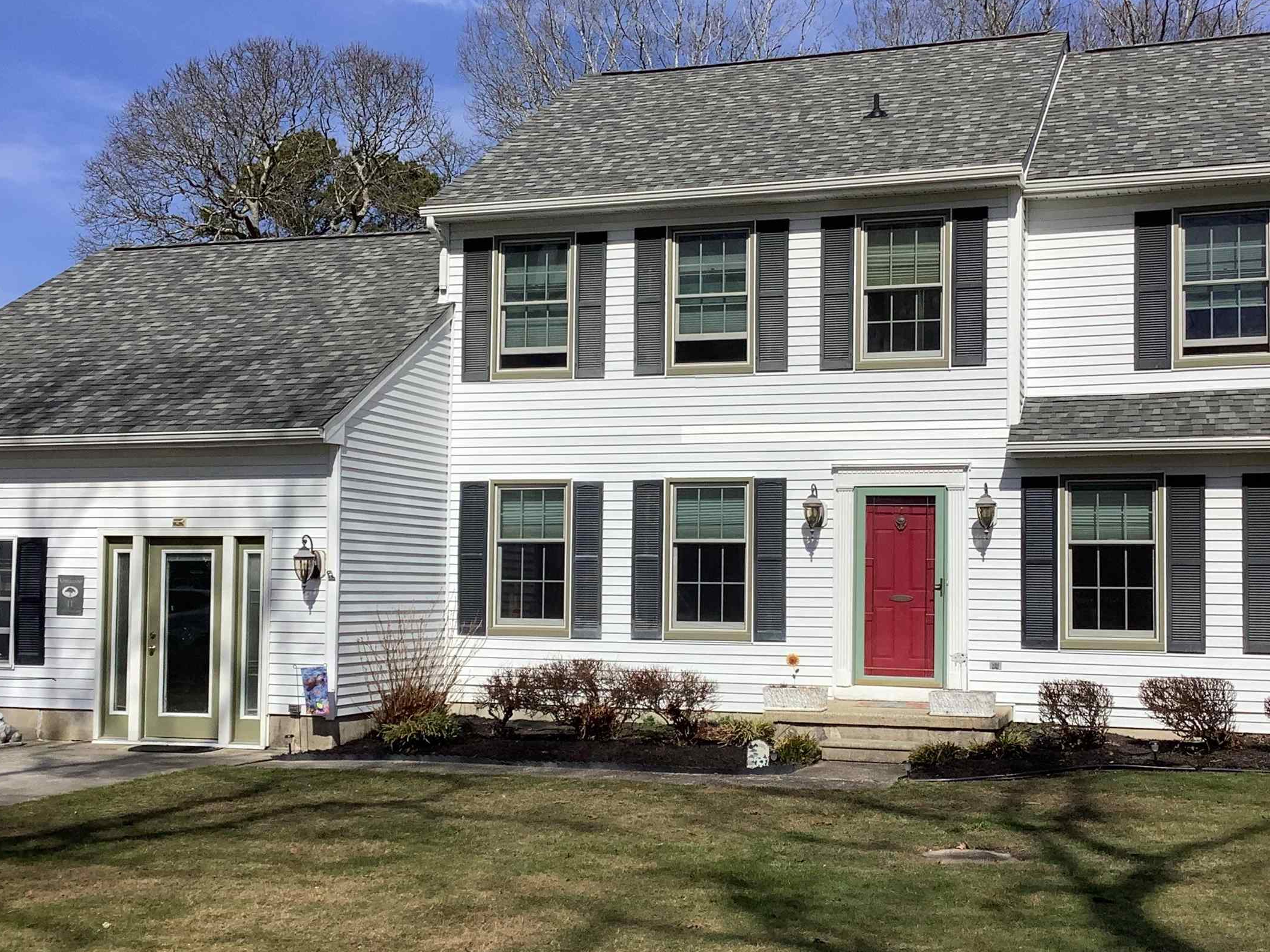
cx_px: 656
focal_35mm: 45
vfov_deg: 32.2
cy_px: 525
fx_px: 1651
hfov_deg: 42.1
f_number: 2.4
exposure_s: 1/2469
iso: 25
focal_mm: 3.3
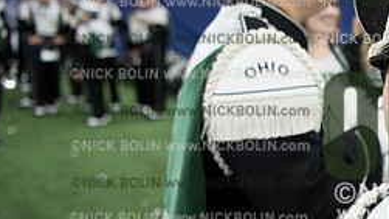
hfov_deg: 31.7
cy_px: 147
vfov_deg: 20.6
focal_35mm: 58
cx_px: 432
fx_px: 598
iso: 1250
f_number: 2.8
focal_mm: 24
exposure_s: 1/800
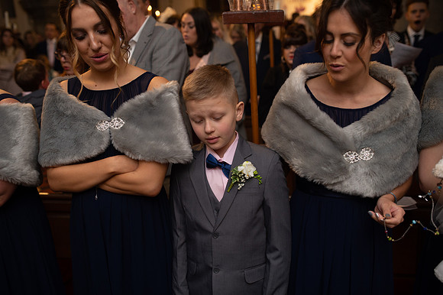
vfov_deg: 37.8
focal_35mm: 35
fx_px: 430
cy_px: 148
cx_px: 222
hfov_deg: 54.5
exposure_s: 1/100
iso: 800
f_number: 2.5
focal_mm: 35
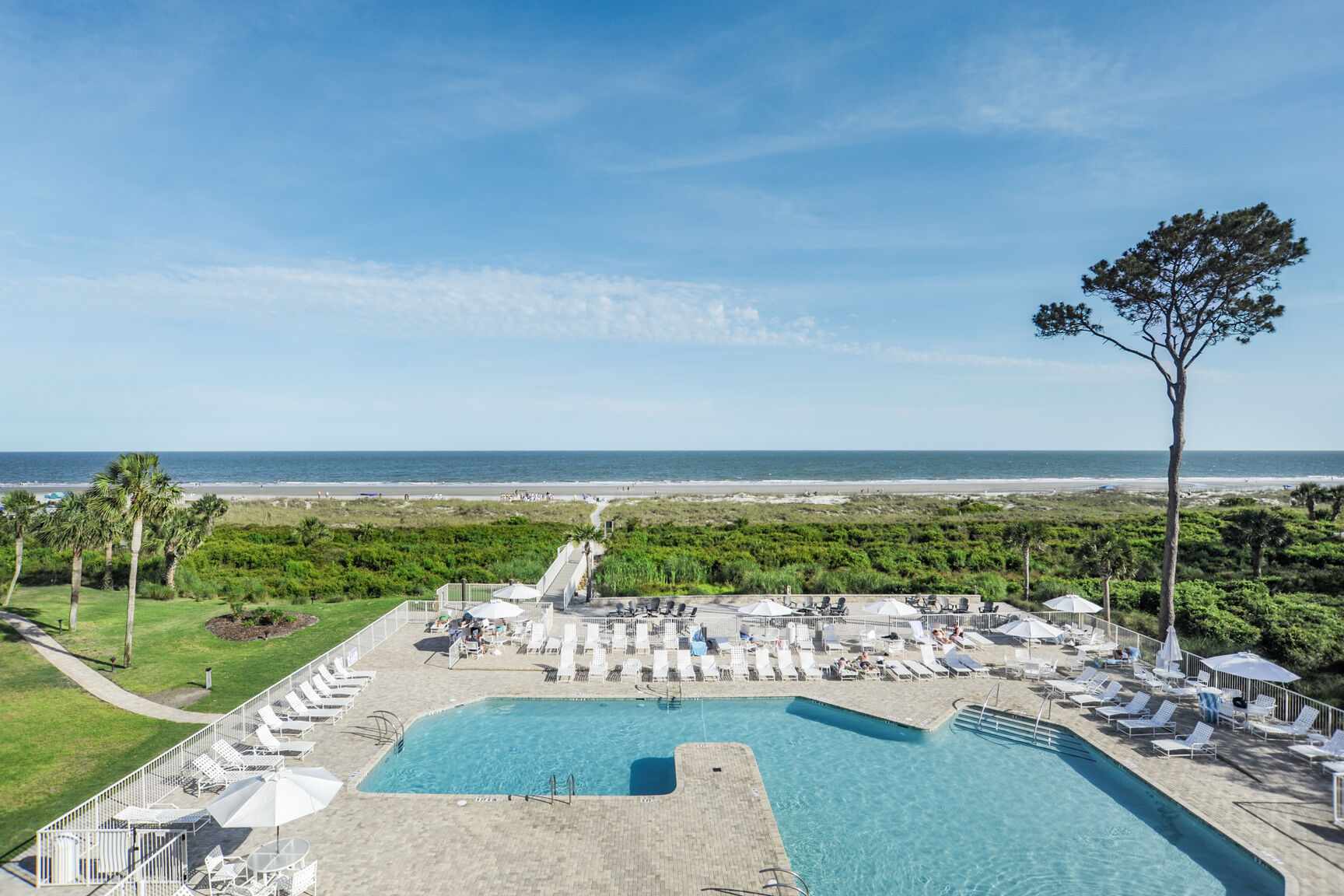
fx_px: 672
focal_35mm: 18
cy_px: 448
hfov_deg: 90.0
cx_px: 672
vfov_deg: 67.4
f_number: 9
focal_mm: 18
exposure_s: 1/1250
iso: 320
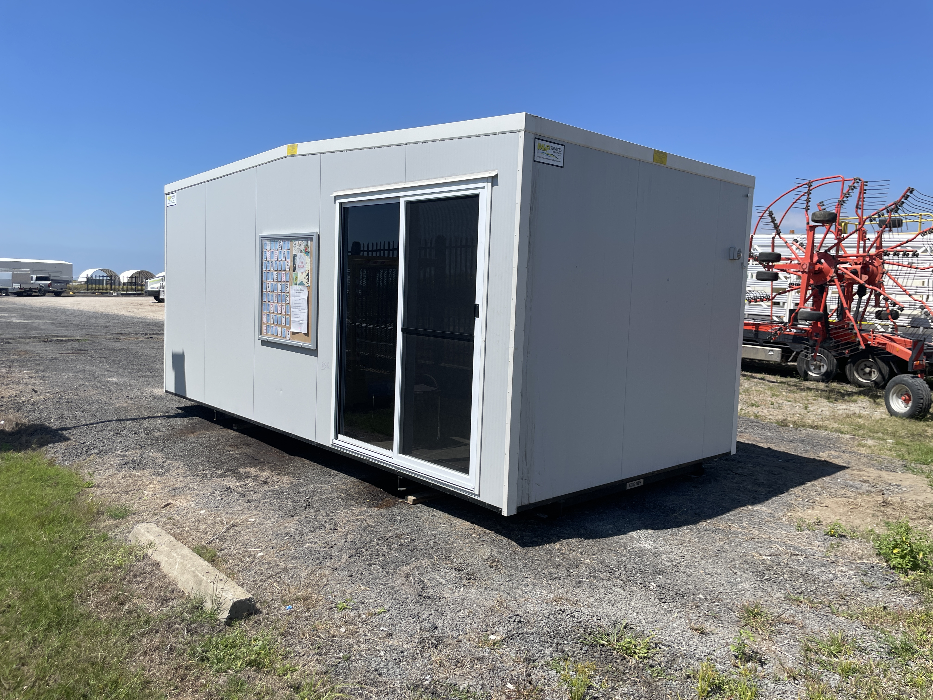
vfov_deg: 53.1
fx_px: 701
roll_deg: -1.7
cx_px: 466
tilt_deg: -4.7
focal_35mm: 26
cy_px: 350
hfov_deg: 67.3
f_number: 1.6
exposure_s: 1/4464
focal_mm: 4.2
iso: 32
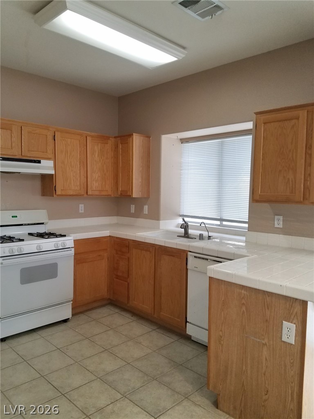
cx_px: 157
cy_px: 210
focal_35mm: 26
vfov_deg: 67.3
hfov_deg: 53.1
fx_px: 314
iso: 100
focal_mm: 4.2
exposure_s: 1/30
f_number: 1.7
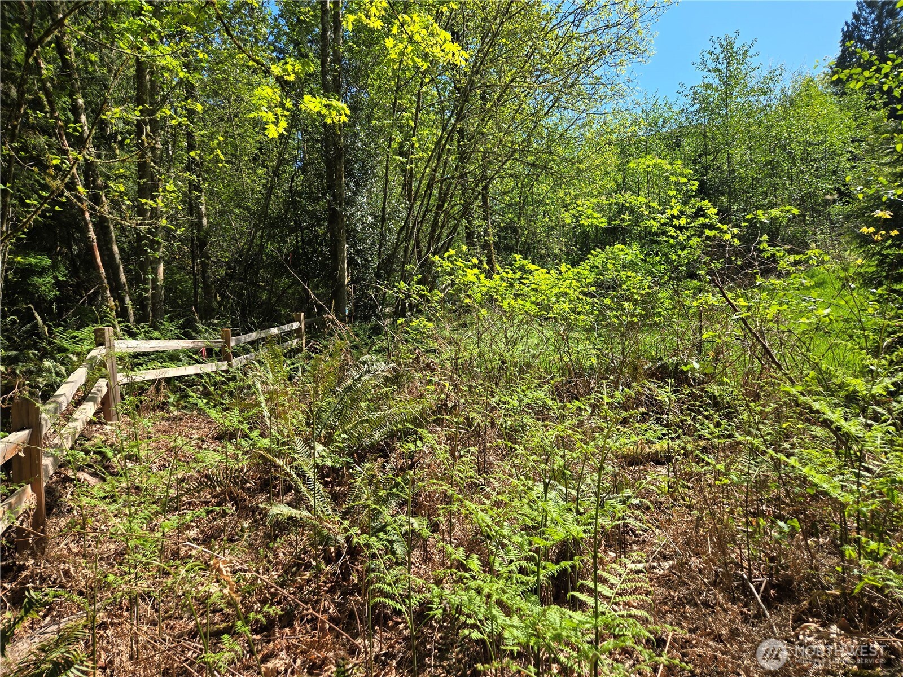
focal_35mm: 23
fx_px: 600
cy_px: 338
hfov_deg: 73.9
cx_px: 452
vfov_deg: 58.9
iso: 25
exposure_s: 1/952
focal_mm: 5.4
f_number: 1.8
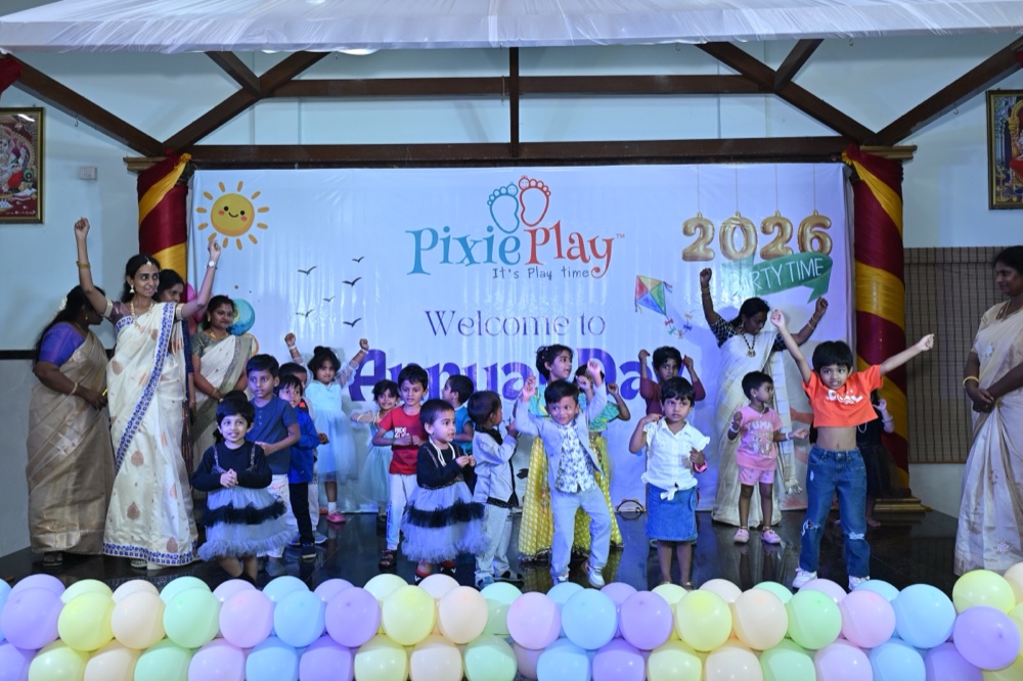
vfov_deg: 41.7
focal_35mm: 32
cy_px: 340
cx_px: 512
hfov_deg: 59.5
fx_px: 895
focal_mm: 31.5
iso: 800
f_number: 7.1
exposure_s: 1/160
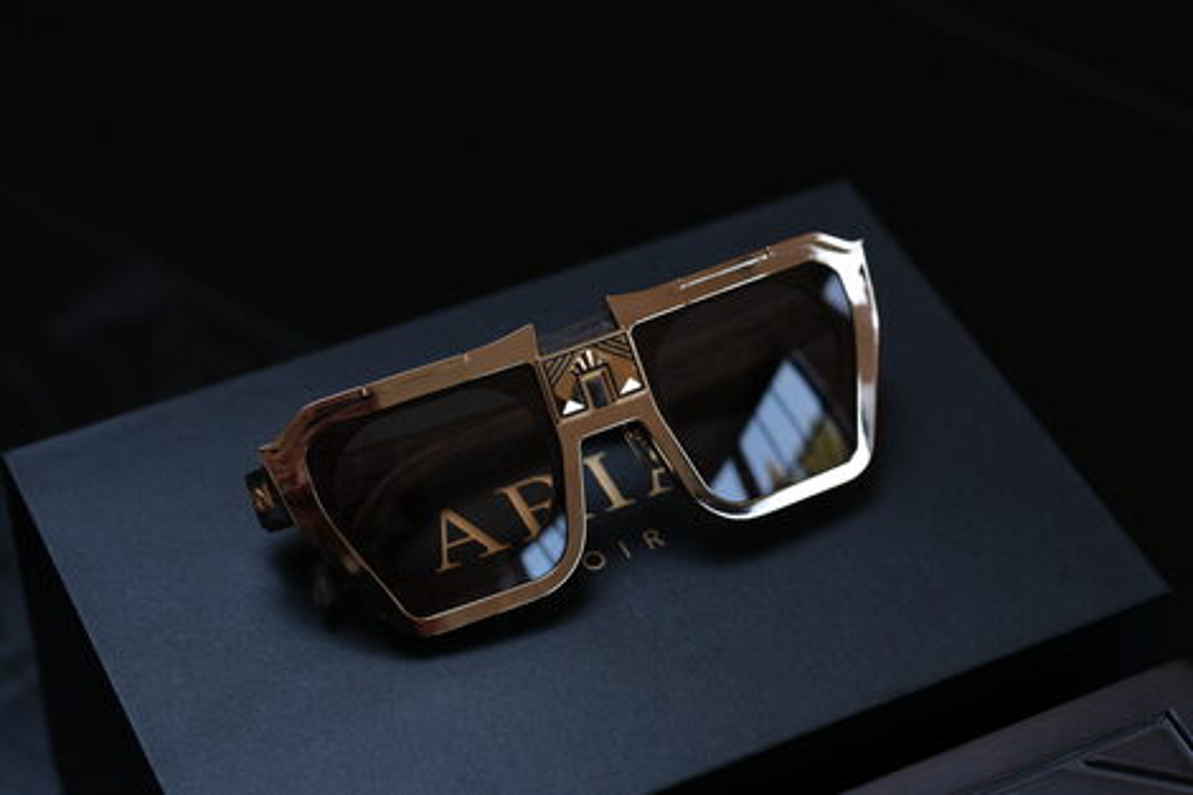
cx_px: 596
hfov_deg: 24.2
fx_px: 2783
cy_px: 398
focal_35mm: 84
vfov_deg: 16.2
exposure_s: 1/250
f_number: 2.8
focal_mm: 56
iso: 1000
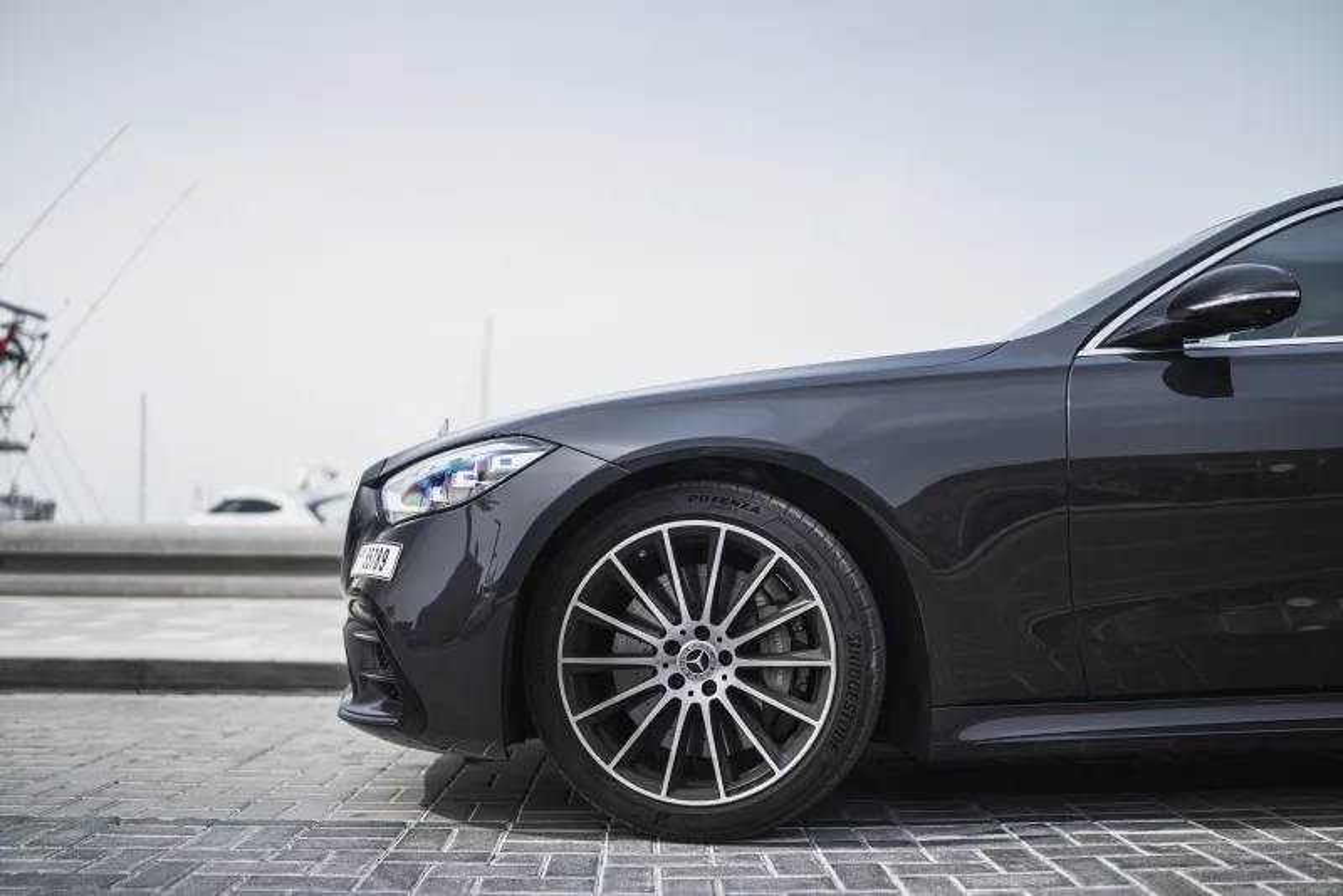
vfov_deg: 37.9
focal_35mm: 35
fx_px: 1306
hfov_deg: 54.4
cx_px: 672
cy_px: 448
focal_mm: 35
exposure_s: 1/250
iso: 100
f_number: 1.4
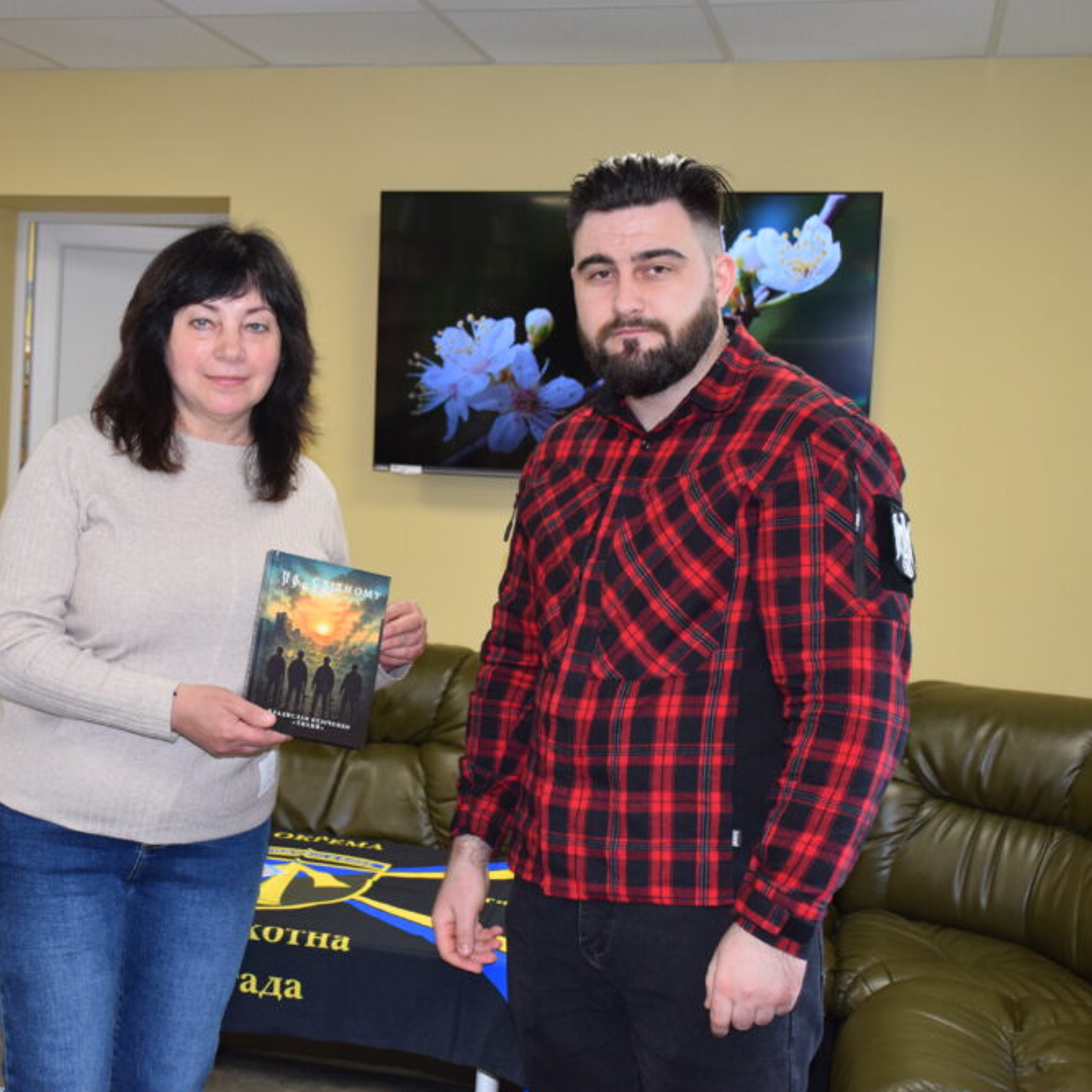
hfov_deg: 35.8
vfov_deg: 36.1
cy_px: 549
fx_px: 1677
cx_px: 391
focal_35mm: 47
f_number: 4.5
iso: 800
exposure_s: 1/80
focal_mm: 24
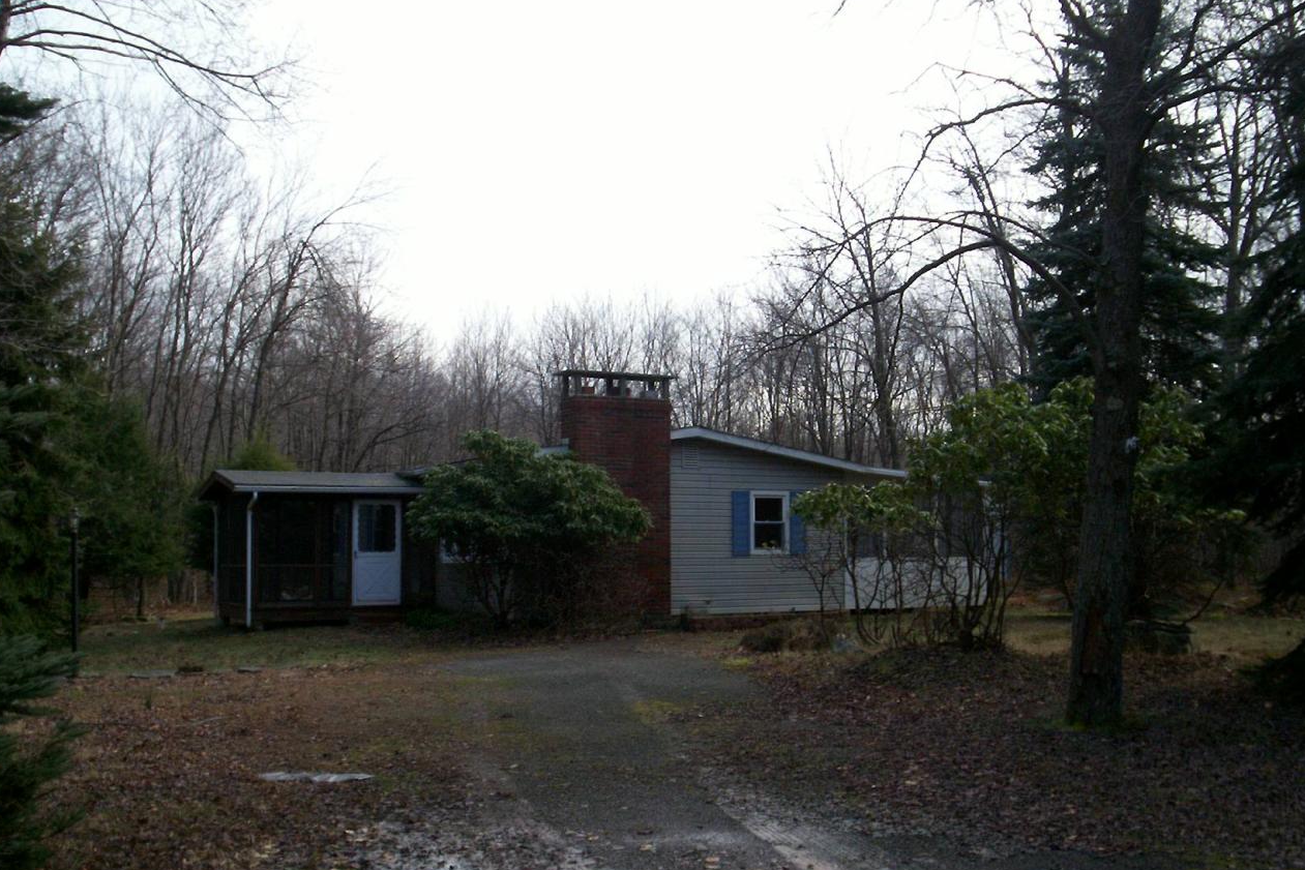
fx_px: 1378
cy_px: 471
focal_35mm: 38
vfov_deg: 35.0
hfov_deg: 50.7
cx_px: 648
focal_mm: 5.9
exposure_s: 1/234
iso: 100
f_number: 4.5
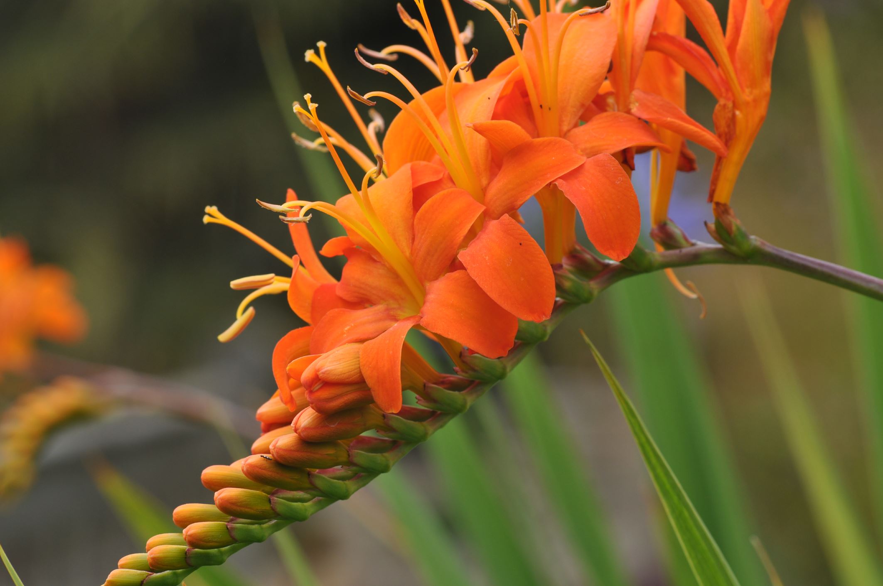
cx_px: 442
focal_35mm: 158
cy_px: 293
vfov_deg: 8.7
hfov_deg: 13.1
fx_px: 3858
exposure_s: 1/160
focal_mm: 105
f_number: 8
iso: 200
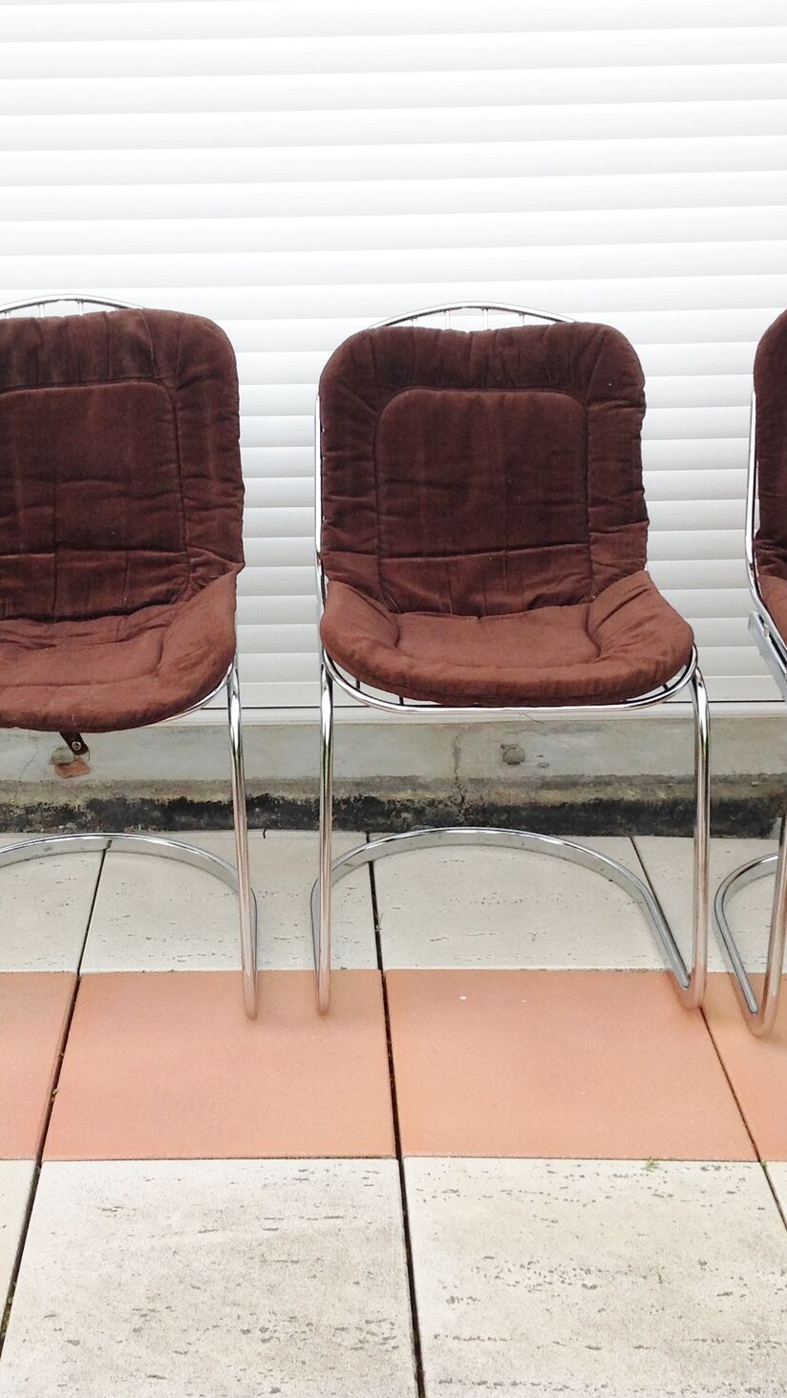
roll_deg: +1.5
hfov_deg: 23.0
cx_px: 297
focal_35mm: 52
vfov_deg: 39.9
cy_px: 697
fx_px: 1928
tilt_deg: -22.5
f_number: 2.4
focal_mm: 4.28
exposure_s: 1/120
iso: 50
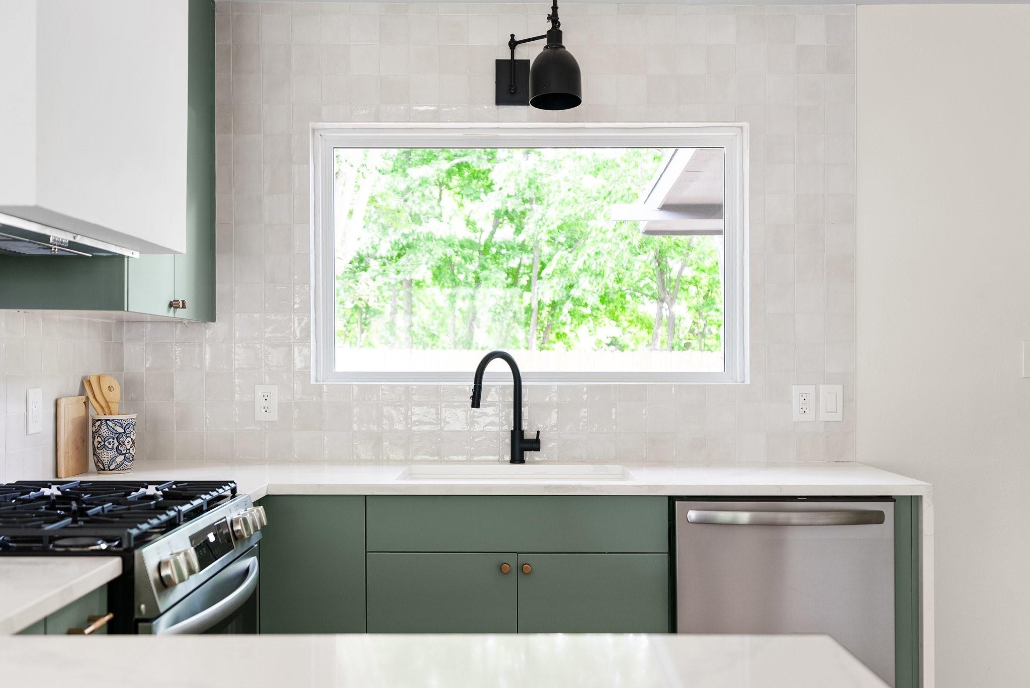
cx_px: 515
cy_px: 344
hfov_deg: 54.4
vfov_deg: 37.9
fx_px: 1002
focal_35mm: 35
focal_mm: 35
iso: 400
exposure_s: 1/5
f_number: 2.8
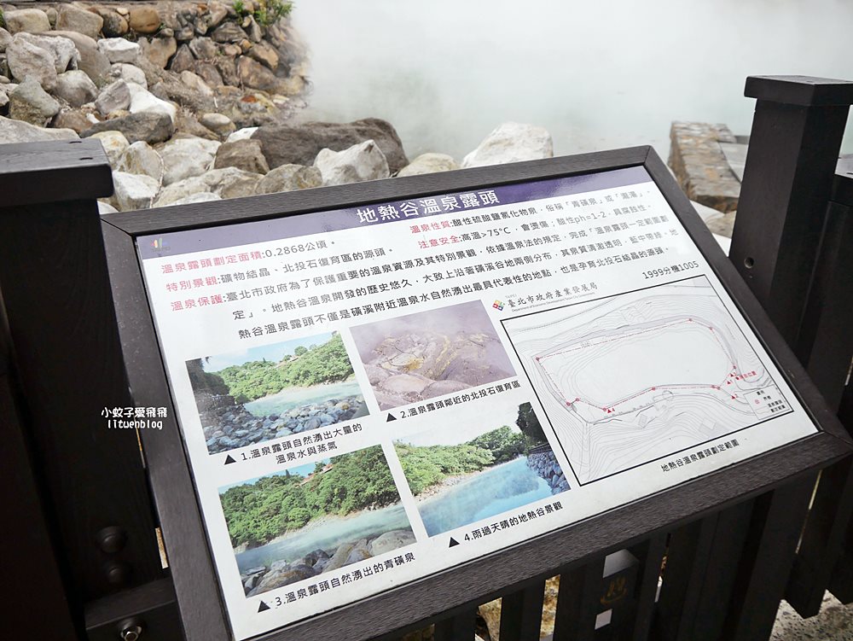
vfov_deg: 49.8
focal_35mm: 28
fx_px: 690
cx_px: 426
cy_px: 320
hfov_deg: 63.4
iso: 200
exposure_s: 1/500
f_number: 4
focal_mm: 14
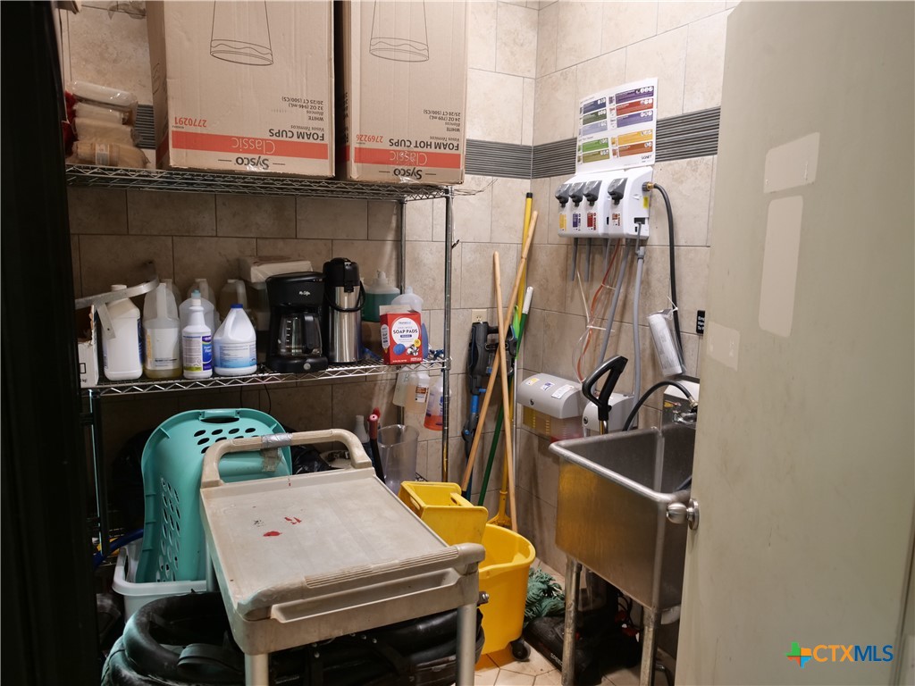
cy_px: 343
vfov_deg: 56.8
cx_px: 458
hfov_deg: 71.6
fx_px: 634
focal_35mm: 24
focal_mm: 12
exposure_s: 1/60
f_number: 2
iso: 400
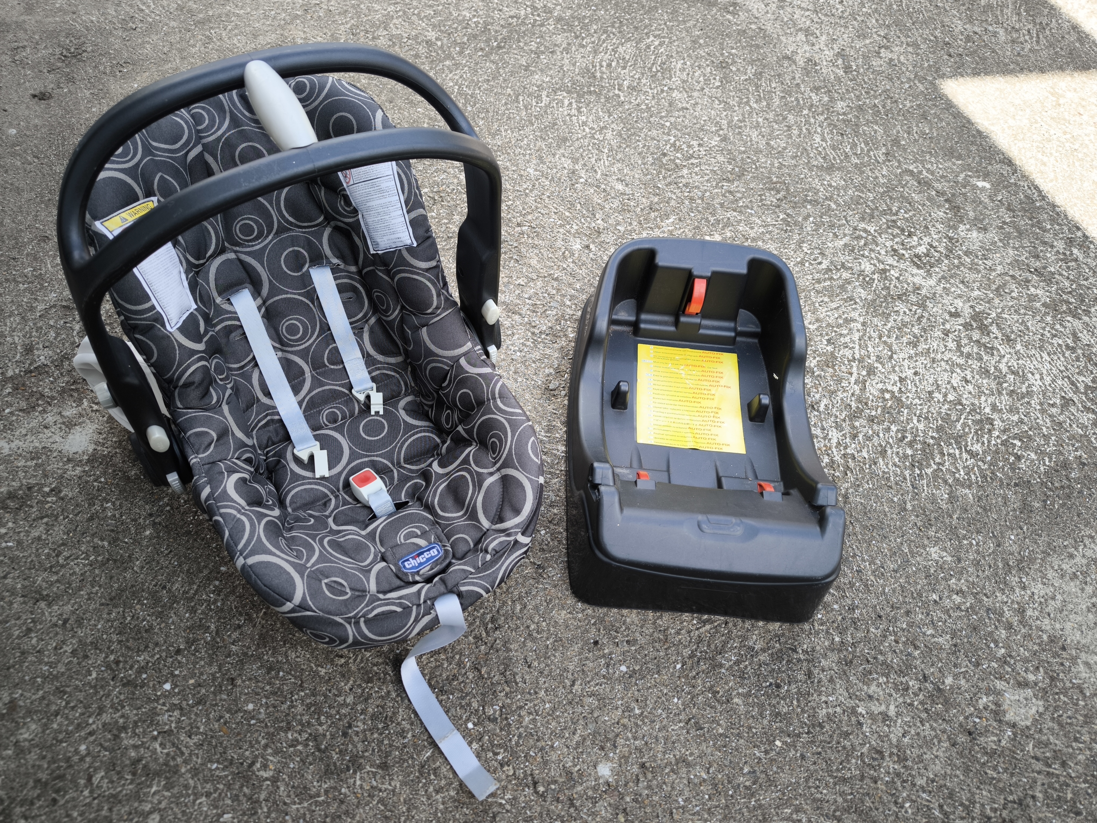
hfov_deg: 71.6
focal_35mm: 24
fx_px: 761
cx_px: 548
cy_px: 412
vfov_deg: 56.8
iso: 50
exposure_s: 1/433
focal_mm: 6.92
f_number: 1.9
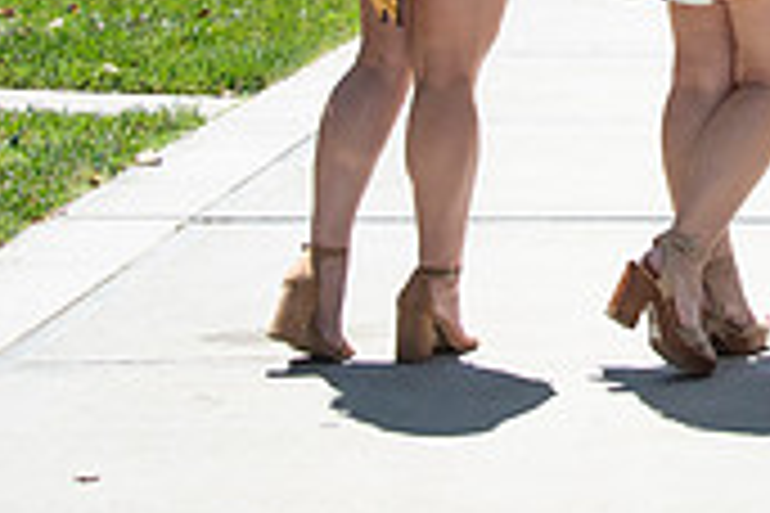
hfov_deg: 13.1
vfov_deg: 8.8
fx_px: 3272
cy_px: -250
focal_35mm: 153
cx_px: 941
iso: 500
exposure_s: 1/2500
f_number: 5.6
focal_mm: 45
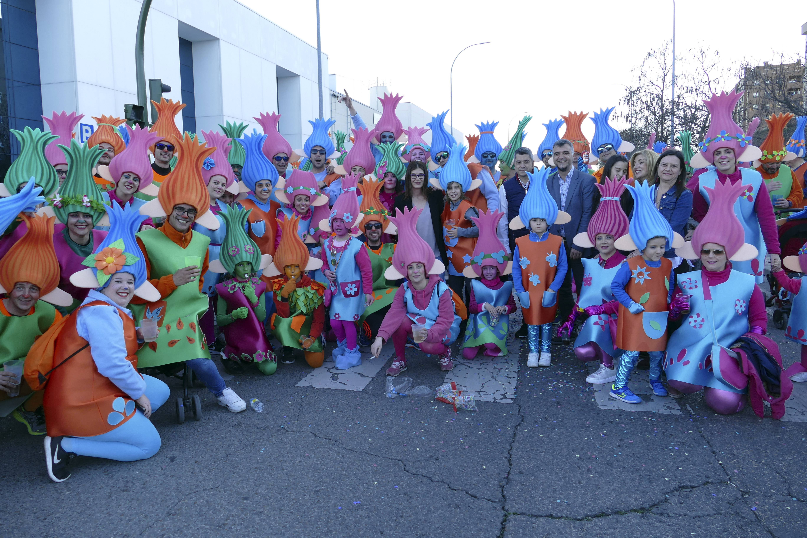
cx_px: 404
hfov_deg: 71.5
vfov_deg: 51.3
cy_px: 269
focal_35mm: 25
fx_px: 560
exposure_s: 1/200
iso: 125
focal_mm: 9.12
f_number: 2.8
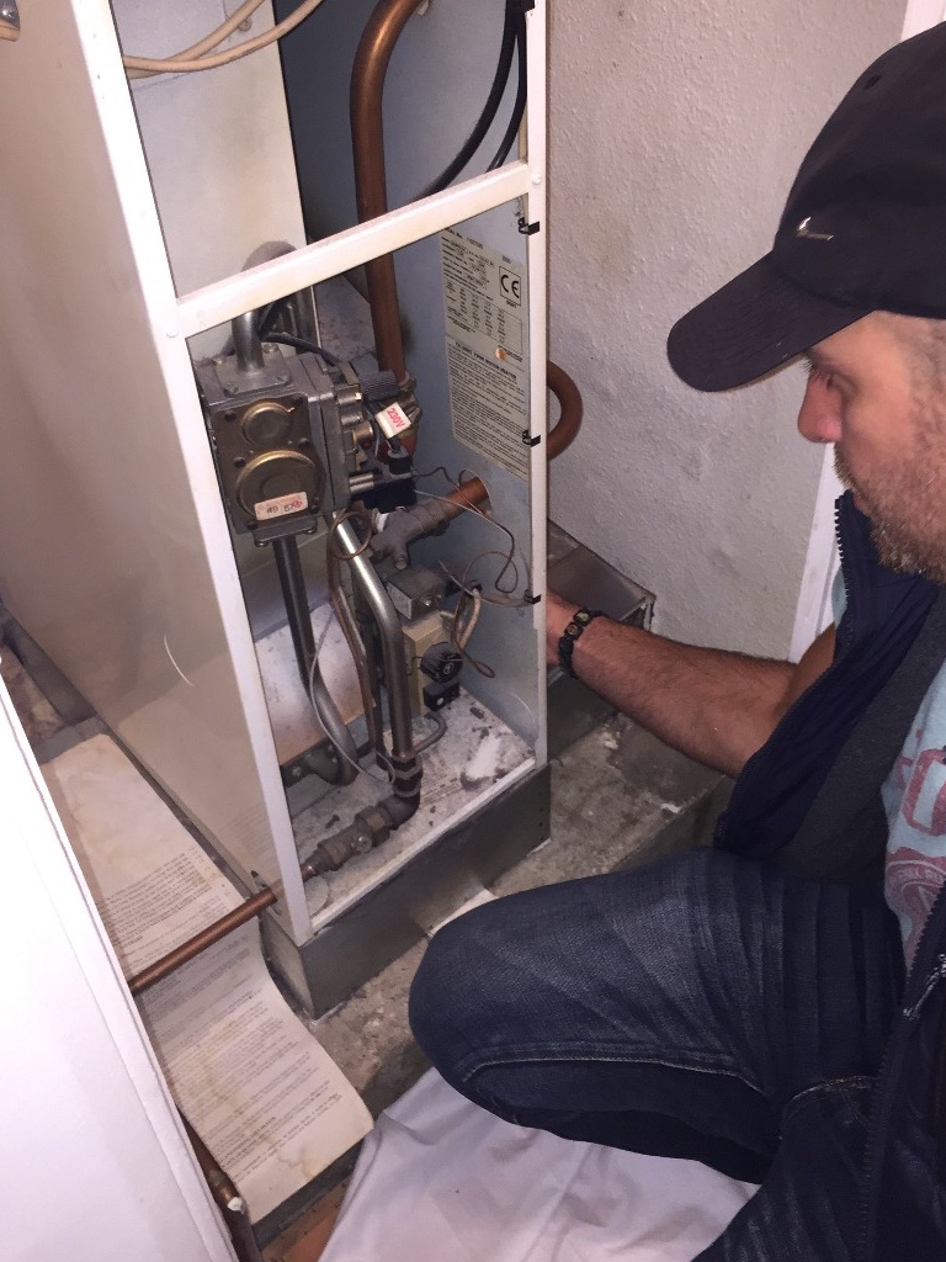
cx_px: 546
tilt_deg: -39.5
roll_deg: +0.1
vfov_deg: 53.7
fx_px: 1239
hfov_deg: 41.7
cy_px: 530
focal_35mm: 34
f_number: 2.2
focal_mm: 4.15
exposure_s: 1/30
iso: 100
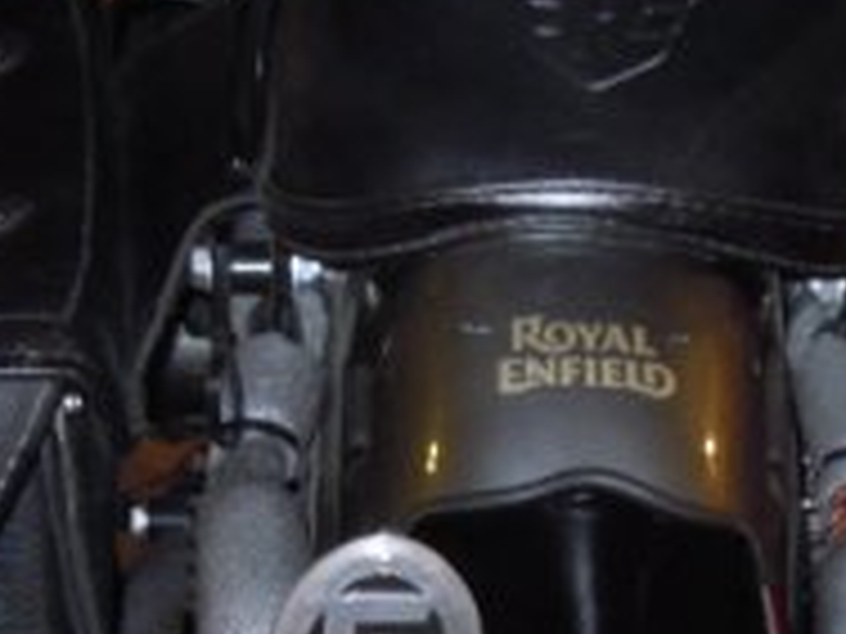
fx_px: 2908
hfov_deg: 16.5
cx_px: 328
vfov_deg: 12.2
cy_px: 710
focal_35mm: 119
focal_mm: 5
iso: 200
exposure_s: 1/25
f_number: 2.7
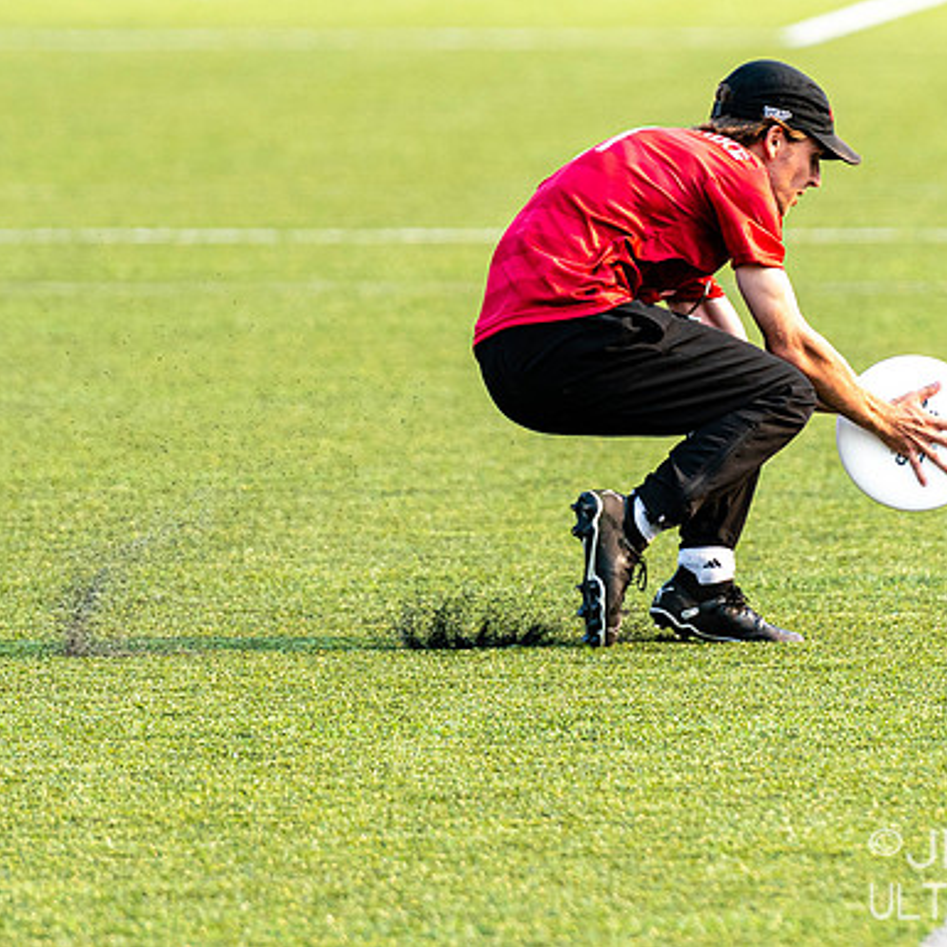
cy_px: 281
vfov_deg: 3.1
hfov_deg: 3.1
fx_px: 17673
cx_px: 817
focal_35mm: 571
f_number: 3.2
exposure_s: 1/1250
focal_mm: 200
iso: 250
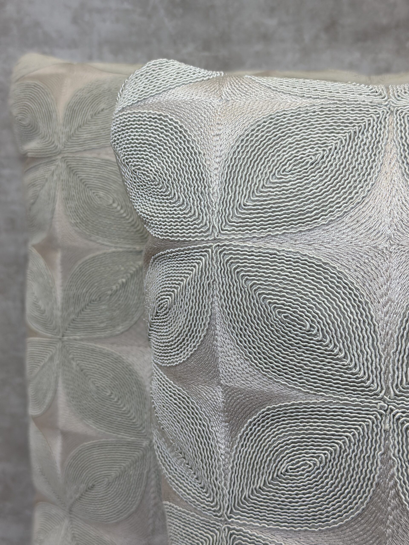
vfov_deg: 39.7
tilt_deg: -15.7
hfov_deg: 30.3
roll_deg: +0.6
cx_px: 204
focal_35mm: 48
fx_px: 756
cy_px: 272
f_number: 1.78
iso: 80
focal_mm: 6.86
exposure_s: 1/363
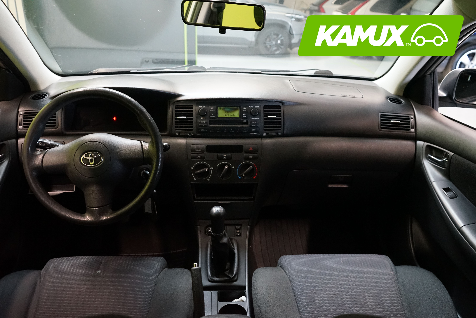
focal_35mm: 29
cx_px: 238
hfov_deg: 63.7
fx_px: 383
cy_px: 159
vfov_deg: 45.0
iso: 5000
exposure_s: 1/40
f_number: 5.6
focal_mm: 29
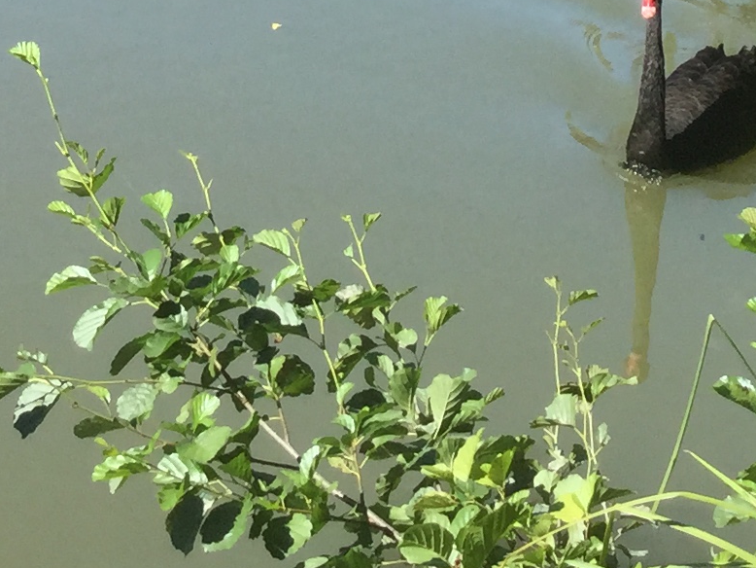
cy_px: -540
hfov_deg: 15.2
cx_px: 387
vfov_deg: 10.5
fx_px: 2840
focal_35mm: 130
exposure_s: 1/741
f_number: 2.4
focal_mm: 3.3
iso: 25
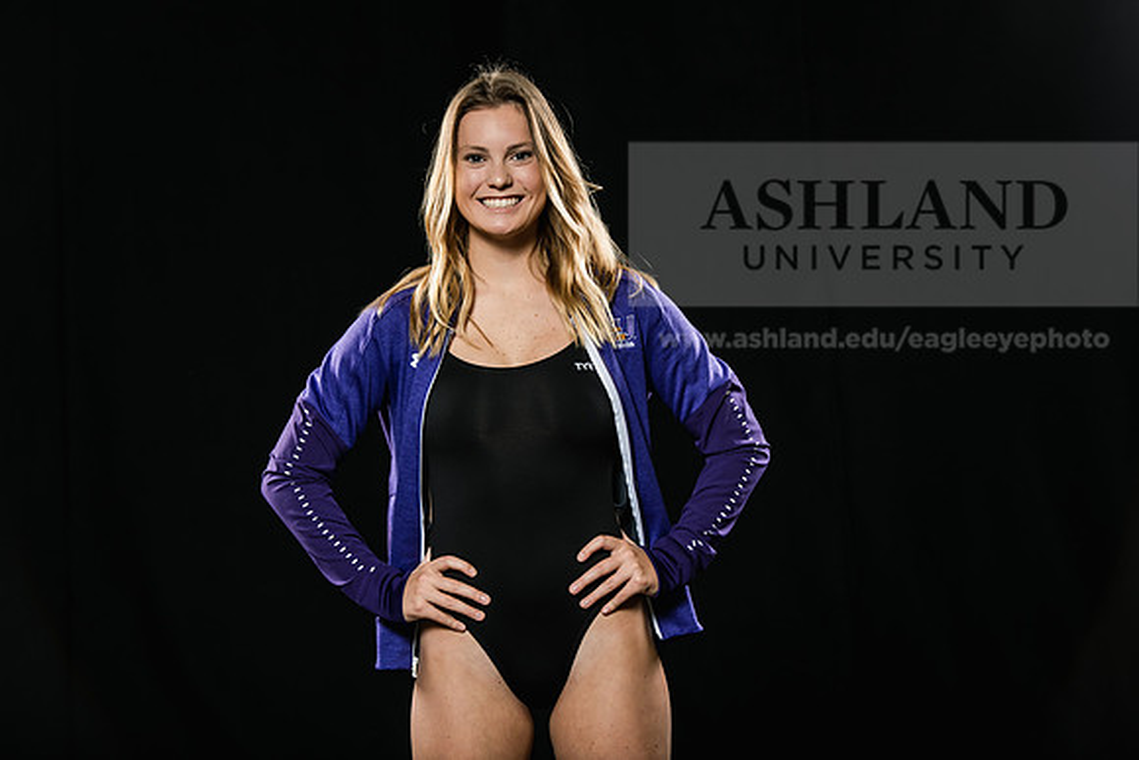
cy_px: 380
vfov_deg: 12.2
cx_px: 570
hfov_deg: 18.3
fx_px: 3544
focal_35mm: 112
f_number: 5.6
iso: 320
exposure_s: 1/250
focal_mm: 112
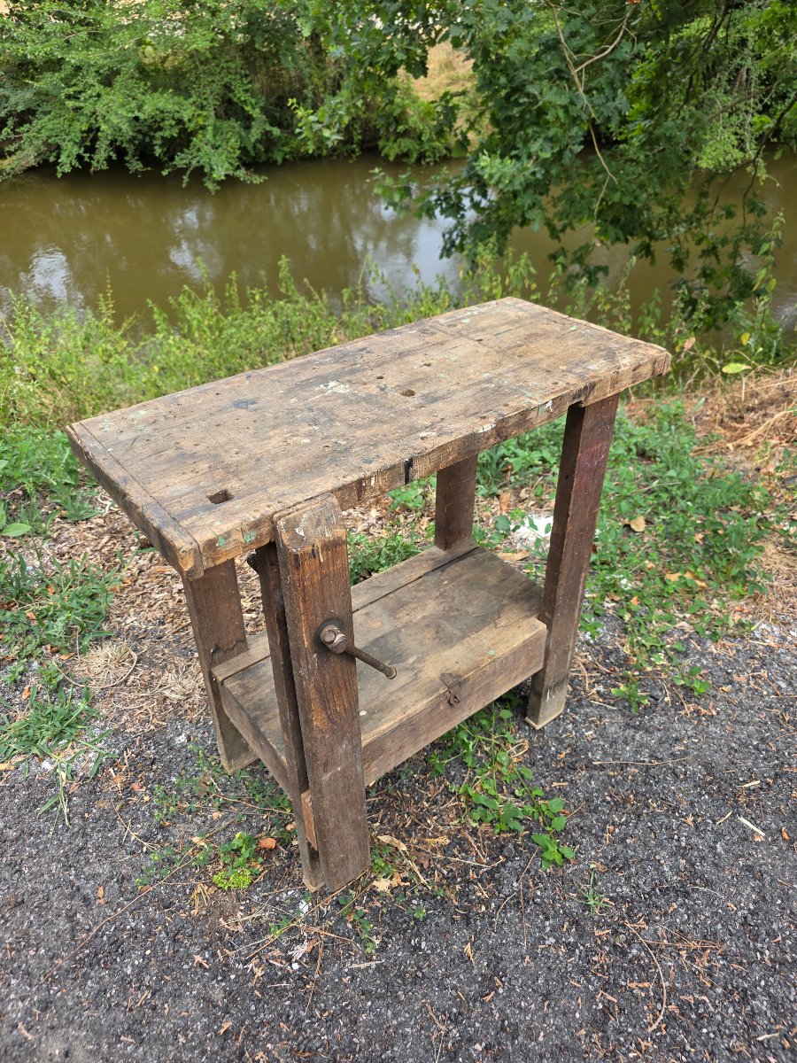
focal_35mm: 23
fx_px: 706
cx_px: 398
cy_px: 532
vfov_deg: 73.9
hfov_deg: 58.9
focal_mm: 6.3
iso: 40
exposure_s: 1/359
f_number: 1.7
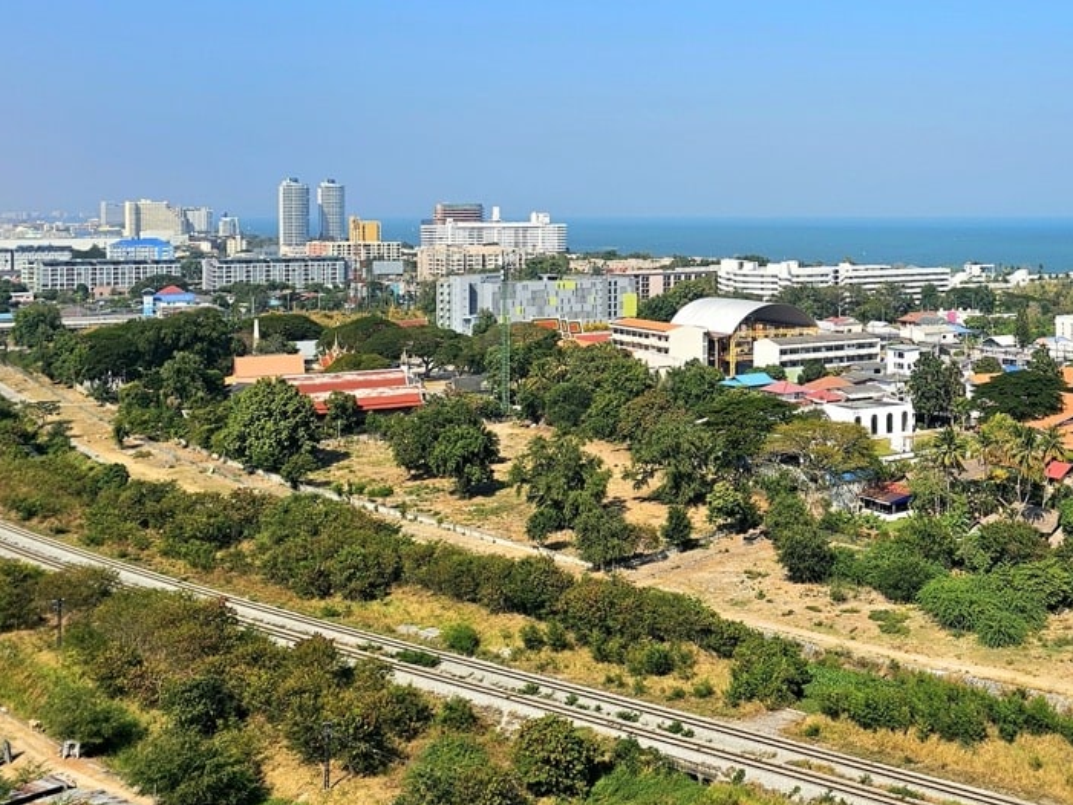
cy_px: 219
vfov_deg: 33.8
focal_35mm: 42
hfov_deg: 42.8
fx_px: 1302
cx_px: 856
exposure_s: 1/1111
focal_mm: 6.3
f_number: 1.7
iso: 10
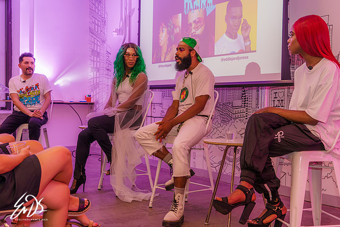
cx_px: 170
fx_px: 406
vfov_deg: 31.2
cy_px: 114
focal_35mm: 43
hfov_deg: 45.4
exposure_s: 1/125
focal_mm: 43
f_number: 4.5
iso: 320
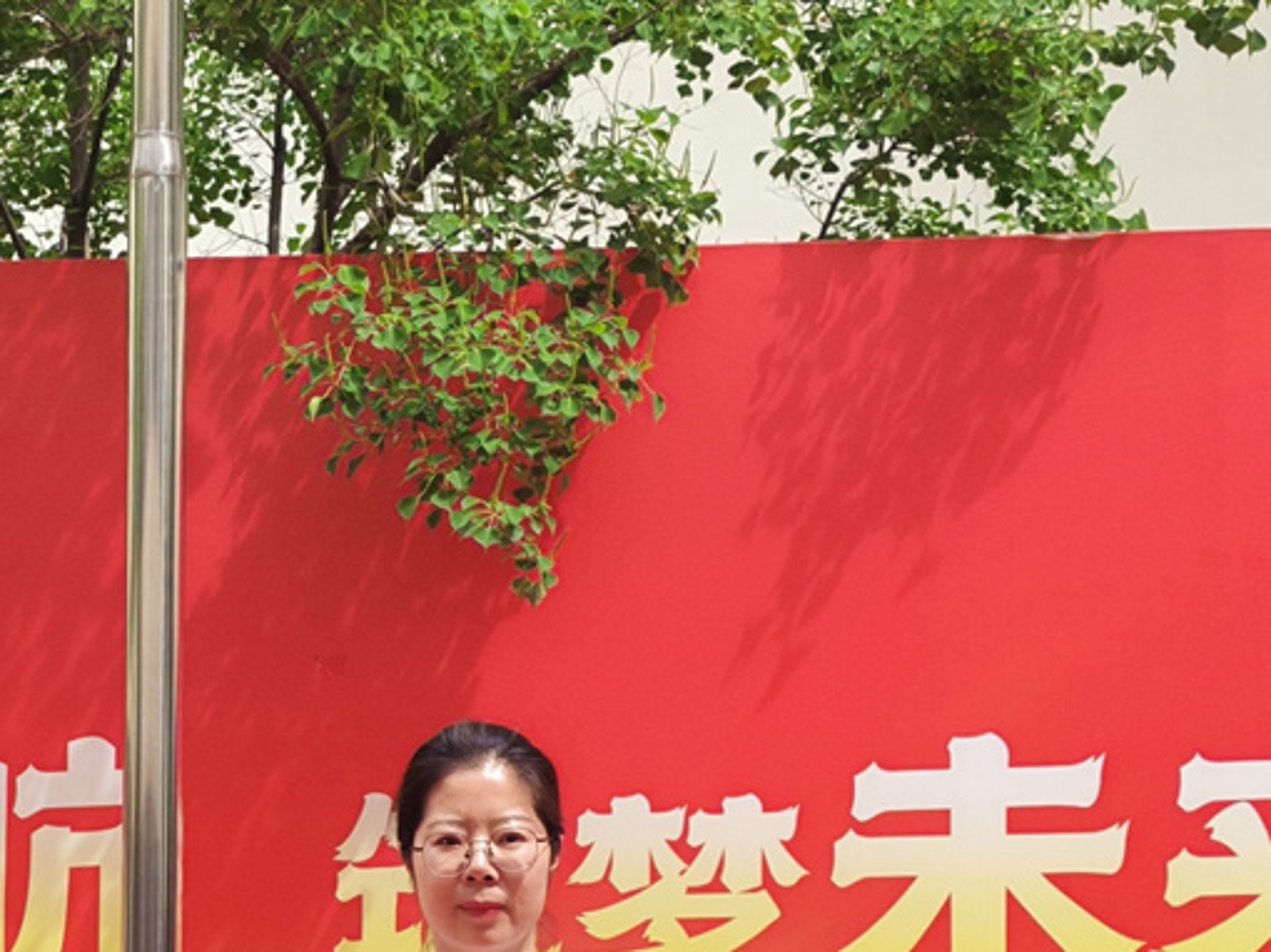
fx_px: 3340
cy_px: 915
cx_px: 247
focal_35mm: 91
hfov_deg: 21.3
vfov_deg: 16.0
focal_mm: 5.52
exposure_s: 1/690
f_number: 1.95
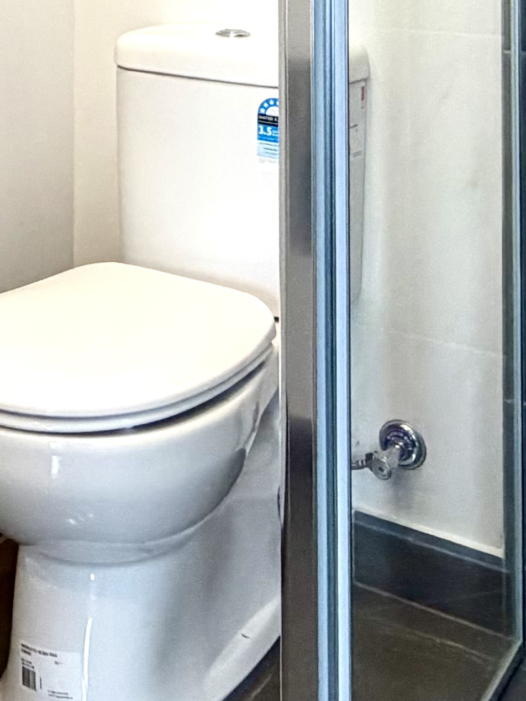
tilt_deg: +2.3
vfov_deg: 27.0
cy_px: -150
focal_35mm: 63
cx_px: 10
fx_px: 1276
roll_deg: +0.6
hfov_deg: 22.5
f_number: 2.2
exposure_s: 1/100
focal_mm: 2.22
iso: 250
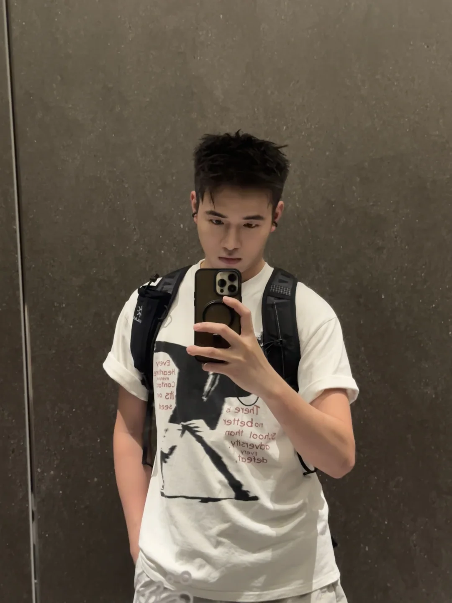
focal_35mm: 48
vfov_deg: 39.7
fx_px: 836
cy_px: 302
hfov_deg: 30.3
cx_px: 226
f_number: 1.78
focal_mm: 6.86
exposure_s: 1/25
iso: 640
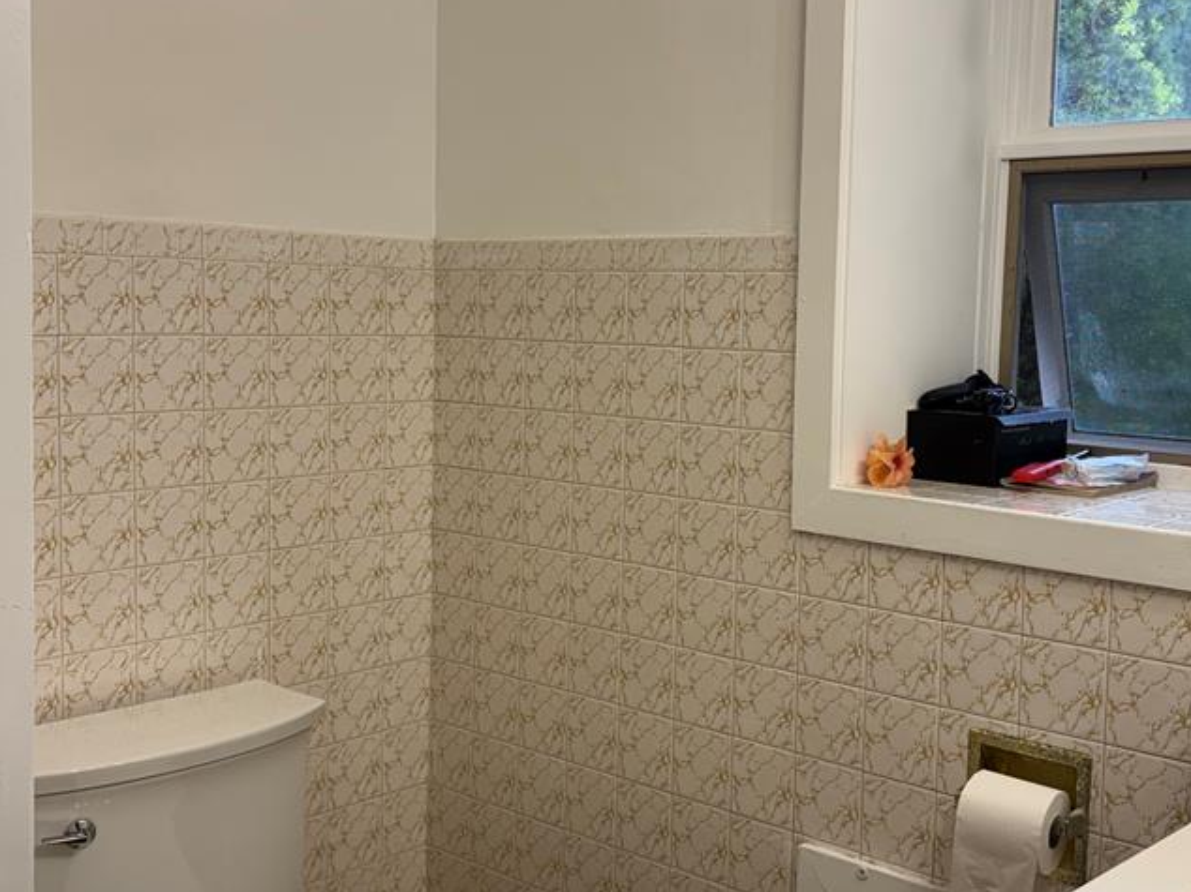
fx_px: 1445
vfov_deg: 34.3
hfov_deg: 44.7
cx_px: 656
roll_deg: -0.3
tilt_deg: -4.8
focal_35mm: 42
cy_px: 430
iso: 40
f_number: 1.6
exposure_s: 1/165
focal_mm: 5.96
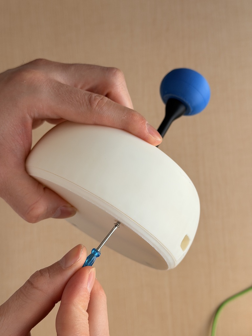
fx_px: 466
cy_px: 168
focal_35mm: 48
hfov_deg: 30.3
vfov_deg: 39.7
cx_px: 126
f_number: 1.78
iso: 50
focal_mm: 6.76
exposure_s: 1/121
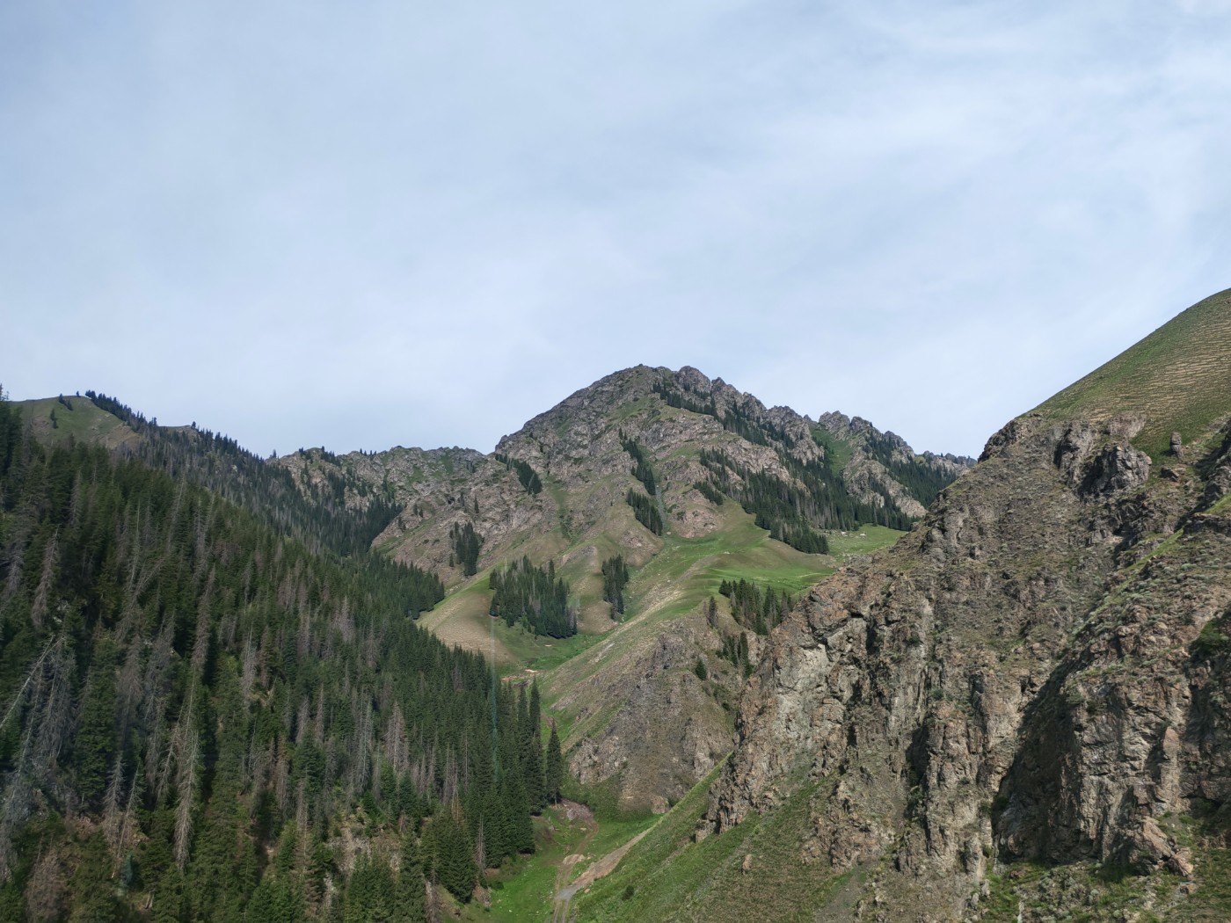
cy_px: 462
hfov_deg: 65.3
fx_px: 960
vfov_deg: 51.4
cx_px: 616
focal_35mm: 27
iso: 50
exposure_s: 1/360
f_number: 1.95
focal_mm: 5.52
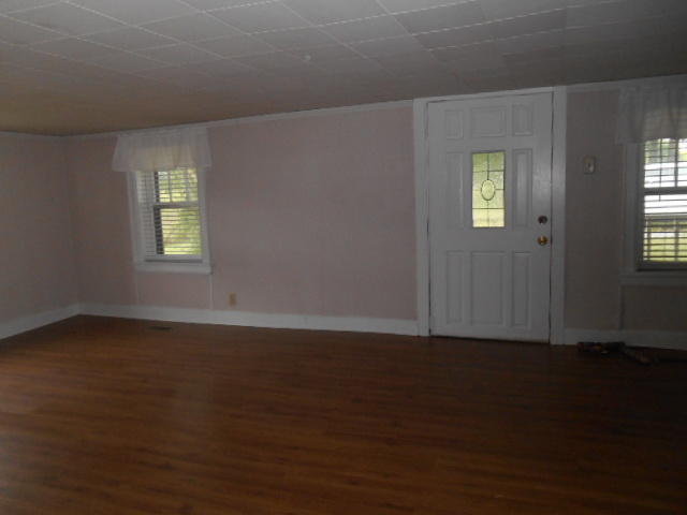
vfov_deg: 53.1
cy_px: 258
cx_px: 344
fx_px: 516
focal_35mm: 26
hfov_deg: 67.3
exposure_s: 1/25
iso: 280
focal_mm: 4.7
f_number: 3.4
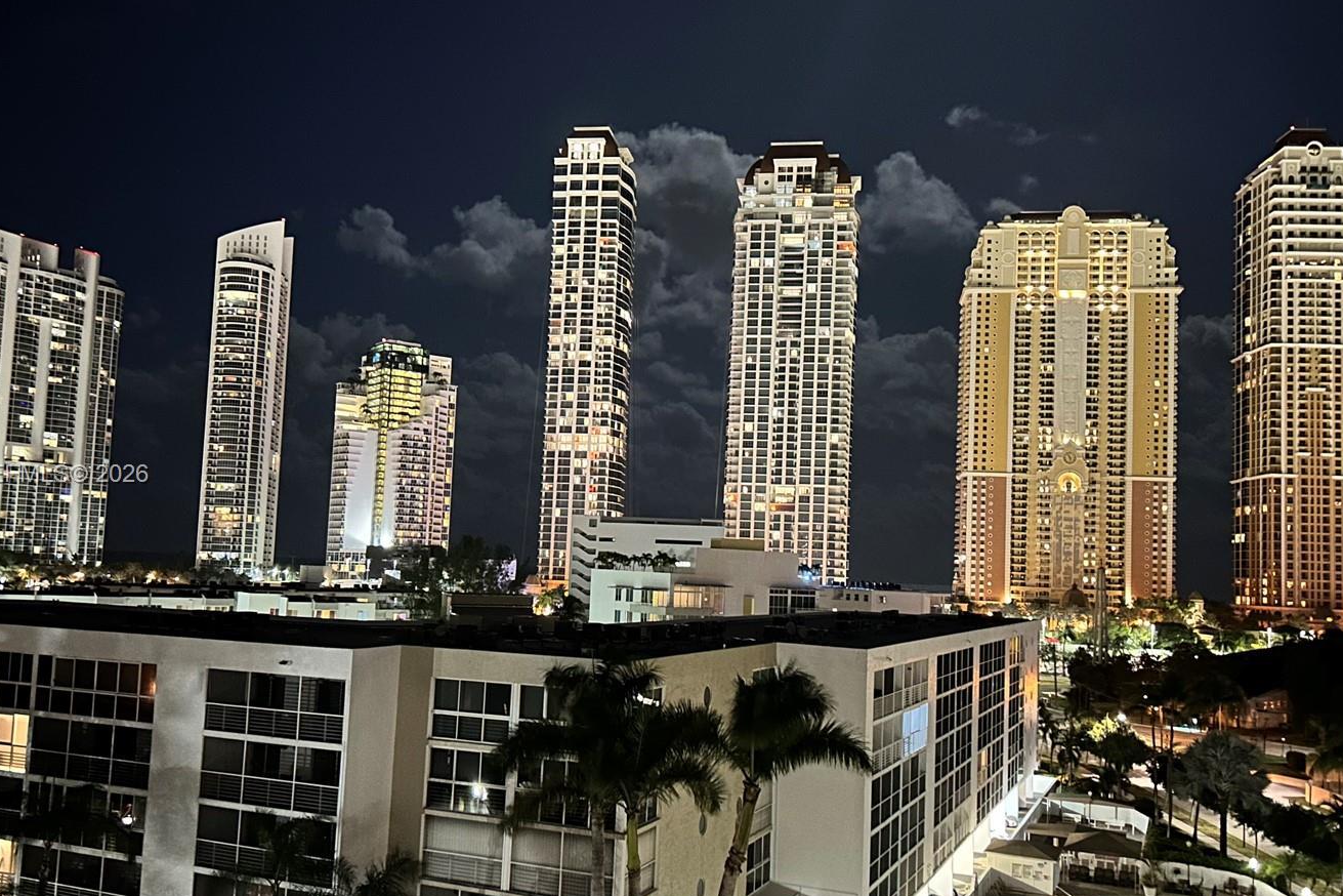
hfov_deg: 57.2
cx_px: 649
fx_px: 1231
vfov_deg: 40.0
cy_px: 476
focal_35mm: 33
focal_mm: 5.7
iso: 640
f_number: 1.5
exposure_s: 1/9
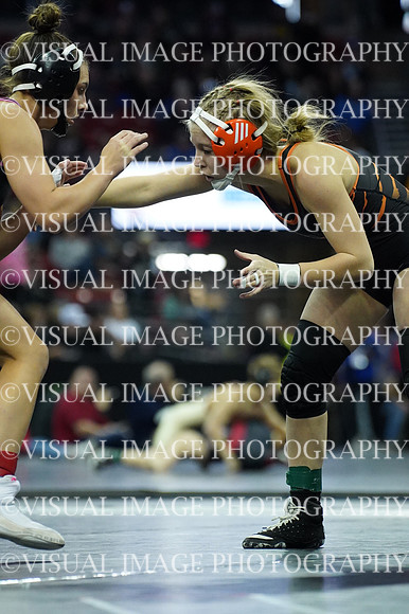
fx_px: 3839
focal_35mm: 225
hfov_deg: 6.1
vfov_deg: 9.2
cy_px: 307
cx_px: 204
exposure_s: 1/1250
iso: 6400
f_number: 2.8
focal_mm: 150
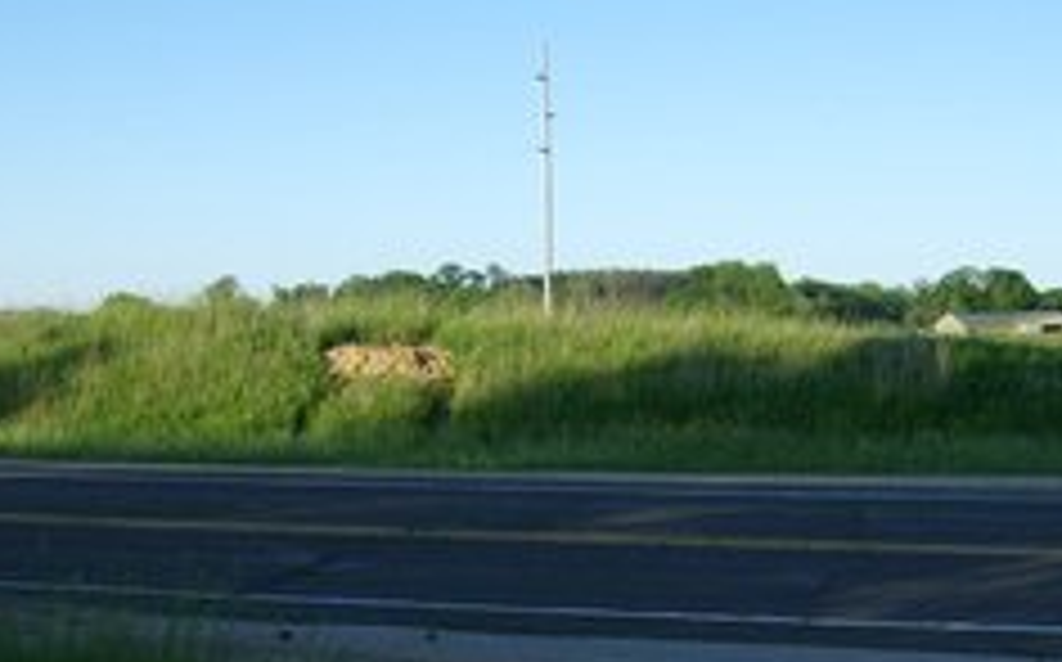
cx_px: 414
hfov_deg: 31.4
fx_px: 1880
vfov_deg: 19.9
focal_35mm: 65
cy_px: 383
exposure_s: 1/393
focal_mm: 6
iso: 100
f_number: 4.7
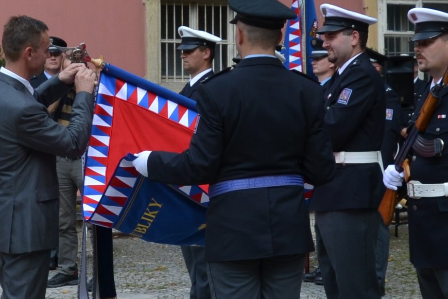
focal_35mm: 30
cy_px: 138
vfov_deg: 43.6
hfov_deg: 61.9
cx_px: 238
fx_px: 373
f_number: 8
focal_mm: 18
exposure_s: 1/250
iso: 200
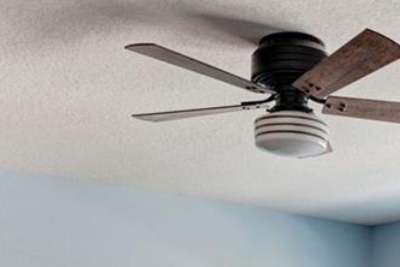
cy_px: 378
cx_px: 368
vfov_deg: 17.4
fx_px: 800
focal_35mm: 72
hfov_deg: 27.0
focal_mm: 10
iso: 250
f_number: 9
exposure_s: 1/10
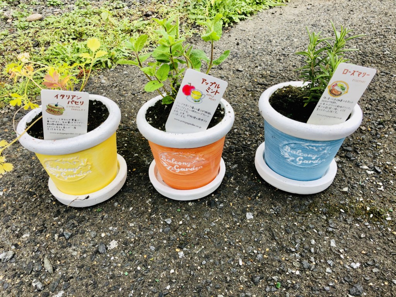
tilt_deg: -38.0
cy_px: 148
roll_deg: +2.4
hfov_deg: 63.4
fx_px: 320
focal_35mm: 28
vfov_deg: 49.7
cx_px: 198
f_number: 1.8
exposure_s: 1/157
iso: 20
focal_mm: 4
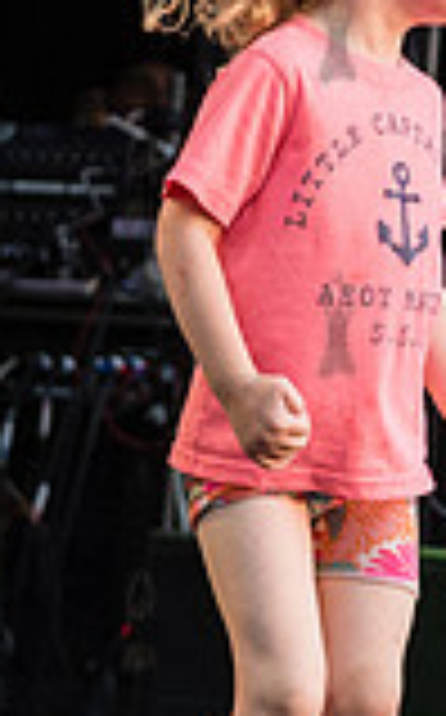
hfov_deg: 5.0
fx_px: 5070
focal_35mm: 260
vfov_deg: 8.1
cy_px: 176
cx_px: 618
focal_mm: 60
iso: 1000
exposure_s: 1/1000
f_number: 3.2
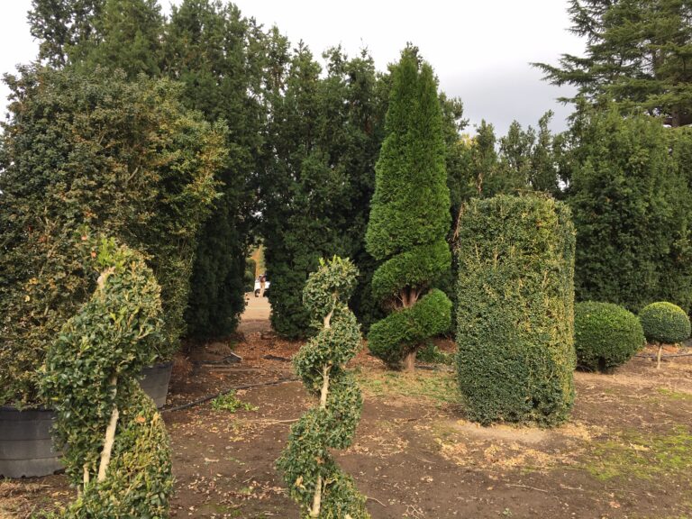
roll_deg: -2.5
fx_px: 580
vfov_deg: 48.2
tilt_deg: +5.5
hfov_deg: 61.7
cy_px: 260
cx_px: 346
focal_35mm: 29
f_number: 2.2
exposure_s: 1/388
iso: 25
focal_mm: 4.15
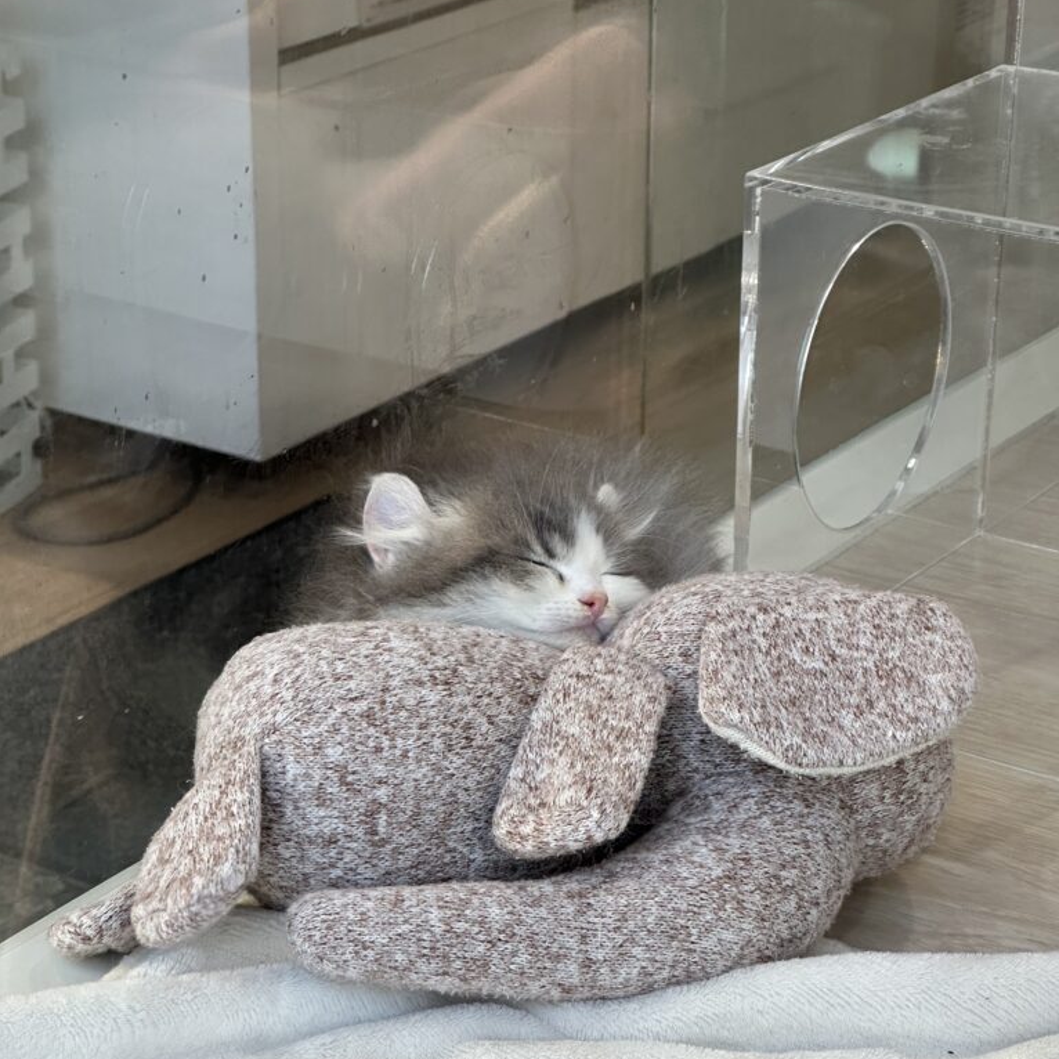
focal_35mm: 91
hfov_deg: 19.1
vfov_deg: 19.1
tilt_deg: -22.5
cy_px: 604
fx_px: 3150
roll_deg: -0.5
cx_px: 530
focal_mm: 9
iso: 100
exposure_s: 1/100
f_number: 2.8
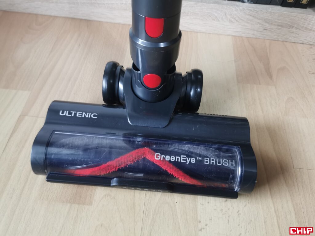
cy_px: 118
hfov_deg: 65.3
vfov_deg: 51.4
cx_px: 158
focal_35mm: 27
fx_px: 246
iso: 400
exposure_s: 1/40
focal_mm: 5.56
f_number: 1.6
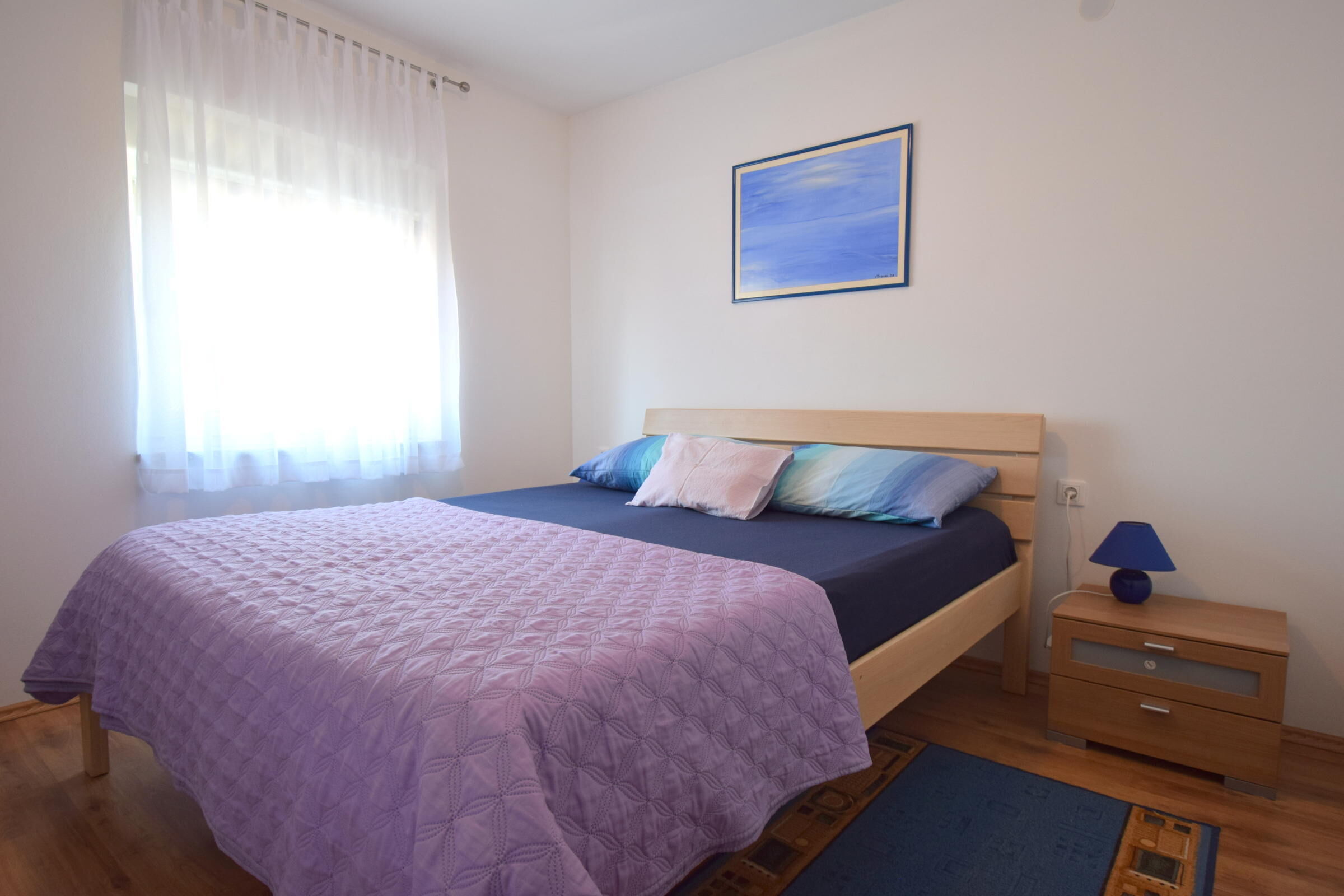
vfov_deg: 63.2
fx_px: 728
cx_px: 672
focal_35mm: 20
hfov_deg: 85.4
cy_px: 448
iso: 400
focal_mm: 13
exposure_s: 1/80
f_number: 4.5
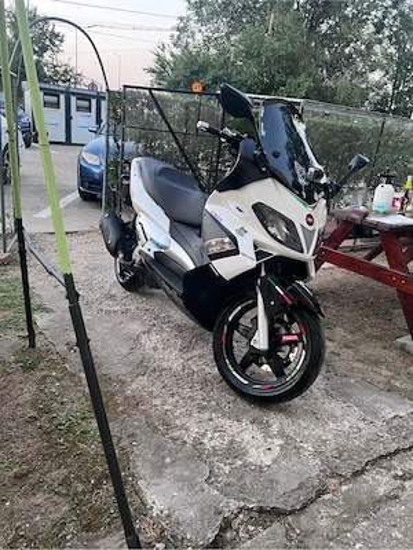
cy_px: 275
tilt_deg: -19.2
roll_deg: -6.6
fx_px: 414
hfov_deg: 53.1
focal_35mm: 26
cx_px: 206
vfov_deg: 67.3
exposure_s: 1/60
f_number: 1.5
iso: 200
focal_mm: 5.7
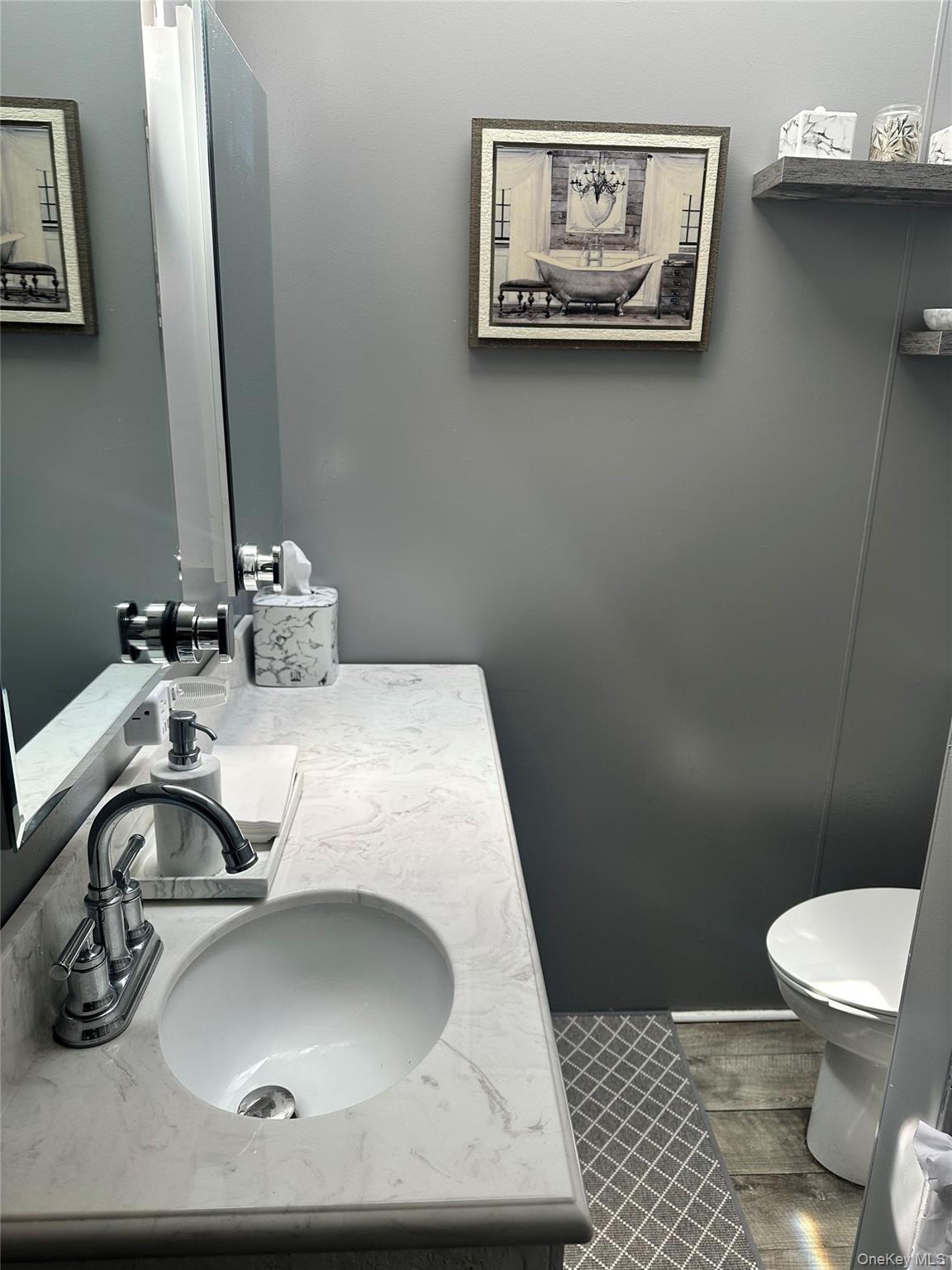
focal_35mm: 24
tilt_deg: -16.7
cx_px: 476
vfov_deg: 71.6
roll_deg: -1.6
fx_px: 880
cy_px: 635
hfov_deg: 56.8
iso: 50
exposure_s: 1/122
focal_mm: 6.86
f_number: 1.78
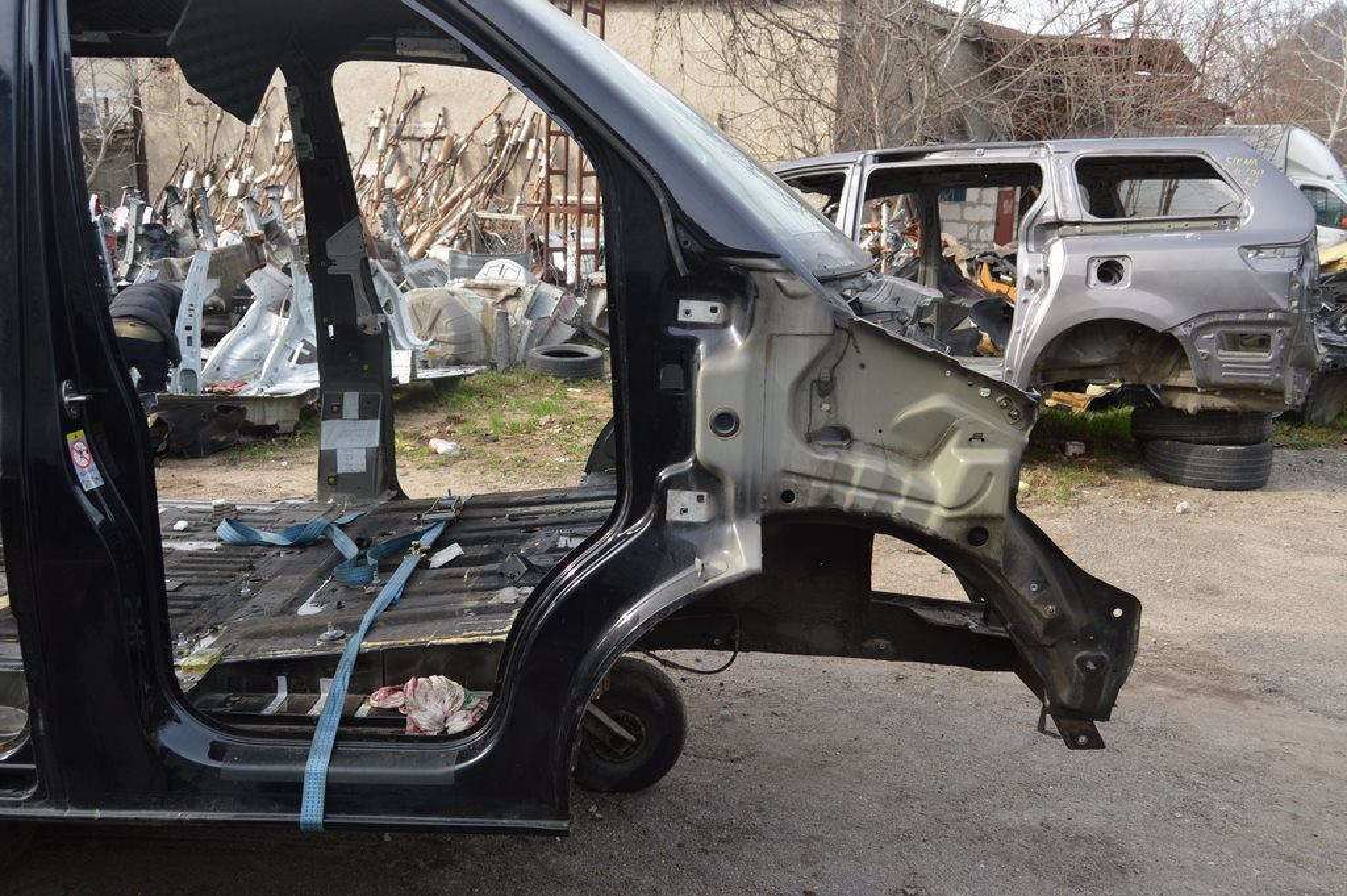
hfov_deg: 62.0
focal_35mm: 30
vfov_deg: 43.5
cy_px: 448
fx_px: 1122
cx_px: 674
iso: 100
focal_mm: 20
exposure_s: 1/125
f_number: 5.6
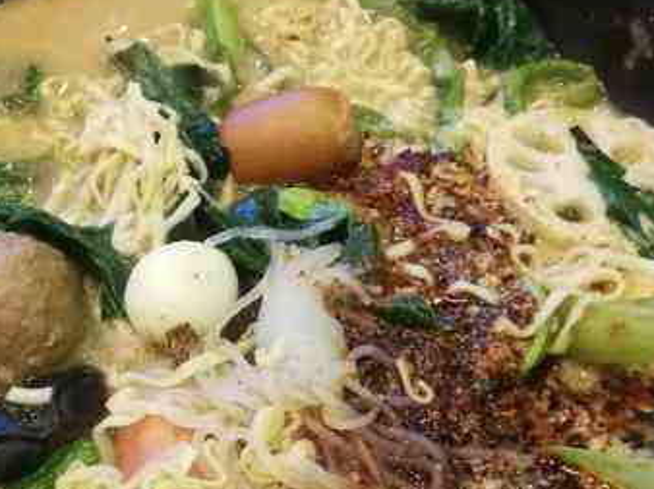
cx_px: 234
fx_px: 1057
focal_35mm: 56
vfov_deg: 25.8
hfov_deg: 34.1
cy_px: 360
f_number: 2.2
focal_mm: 3.95
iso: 400
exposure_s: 1/33.3
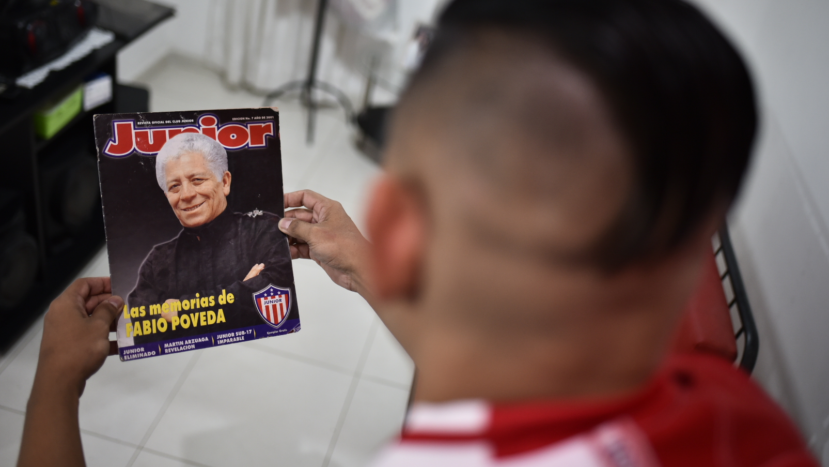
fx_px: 813
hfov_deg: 54.0
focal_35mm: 37
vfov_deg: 32.0
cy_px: 204
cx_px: 415
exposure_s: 1/40
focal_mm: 35
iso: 1000
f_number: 1.8
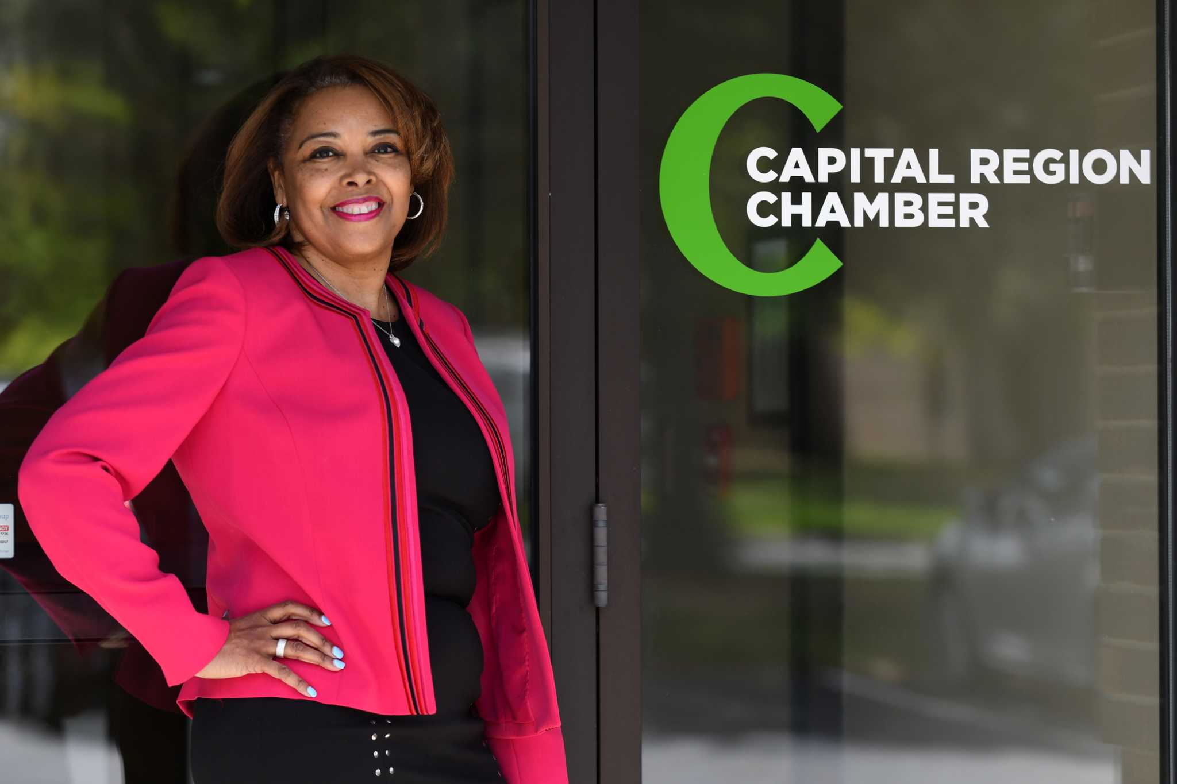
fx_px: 5149
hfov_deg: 13.0
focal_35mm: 158
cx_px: 588
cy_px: 392
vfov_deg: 8.7
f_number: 4
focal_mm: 105
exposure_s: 1/800
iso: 250
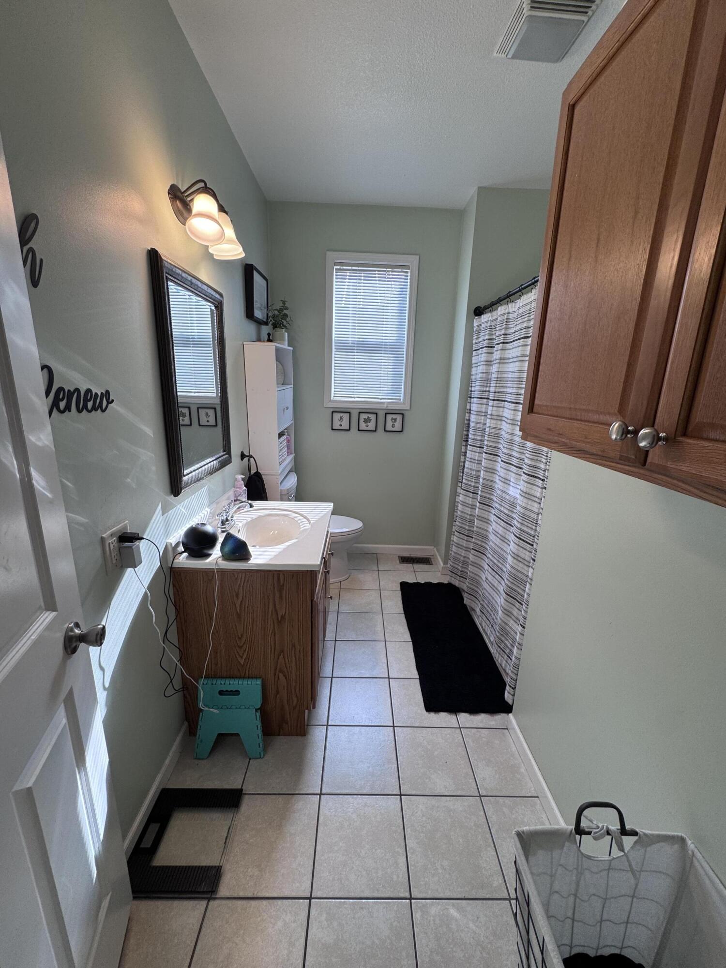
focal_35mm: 14
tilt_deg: -14.6
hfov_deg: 85.7
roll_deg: -0.8
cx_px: 363
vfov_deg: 102.1
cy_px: 484
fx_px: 391
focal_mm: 2.22
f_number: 2.2
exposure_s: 1/120
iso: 64
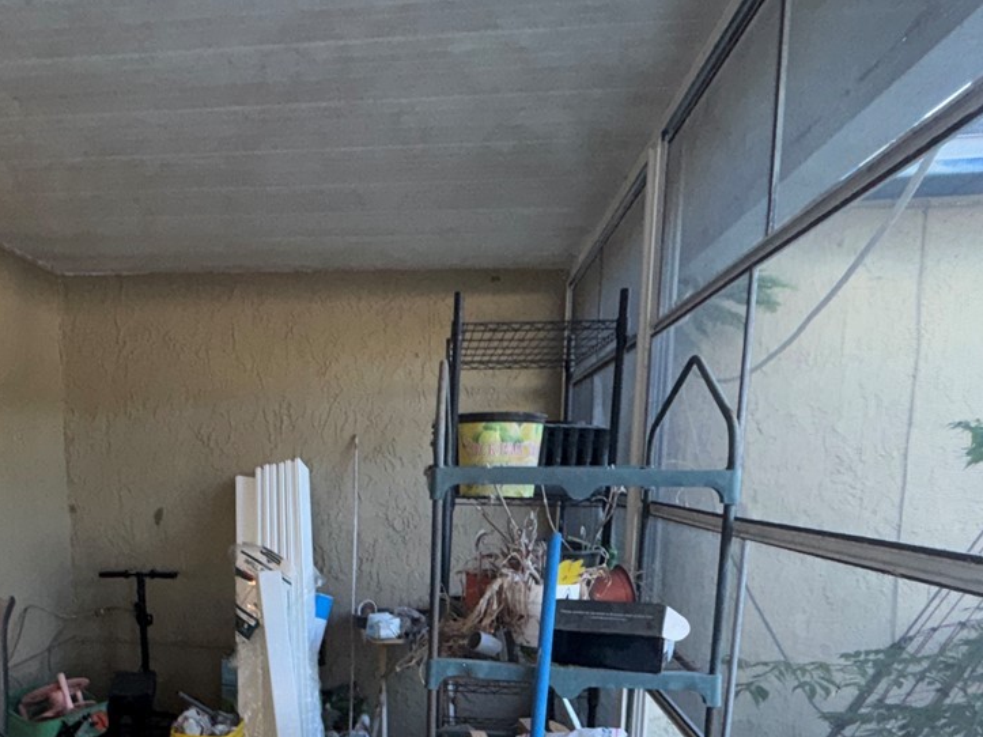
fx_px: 880
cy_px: 617
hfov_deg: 56.2
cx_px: 276
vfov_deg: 42.8
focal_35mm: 31
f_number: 2.2
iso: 160
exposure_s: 1/121
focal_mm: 2.22
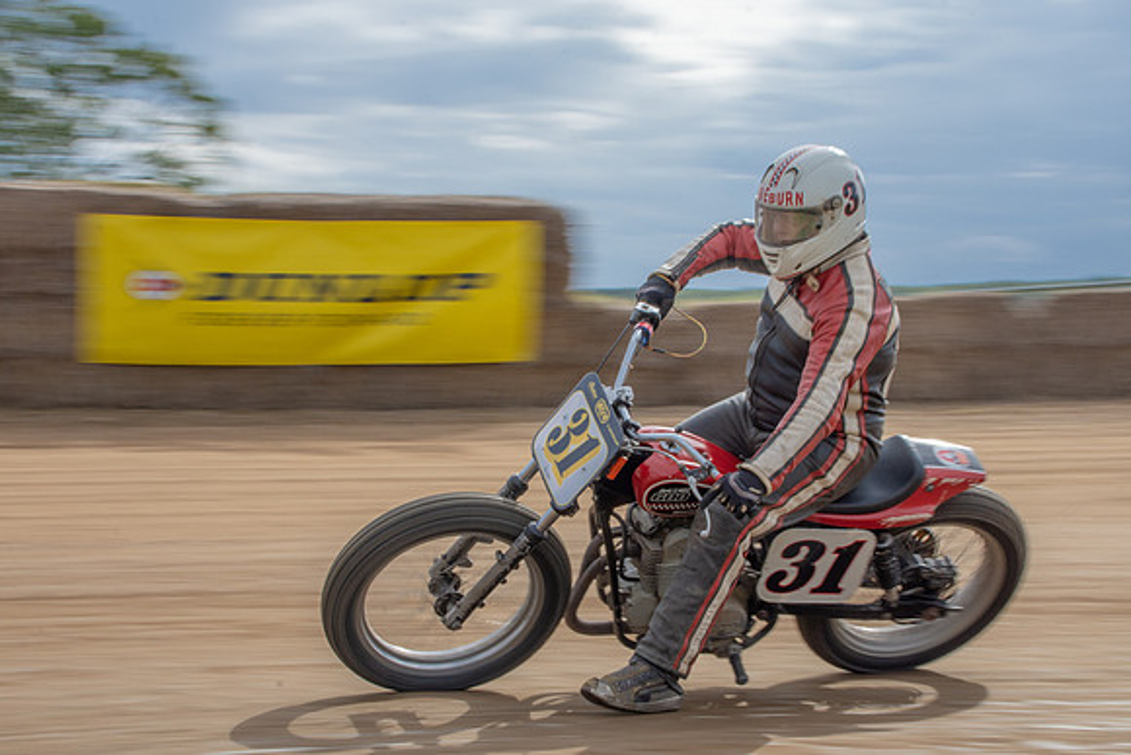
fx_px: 2960
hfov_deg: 21.6
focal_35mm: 94
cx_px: 566
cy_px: 378
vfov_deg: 14.5
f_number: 22
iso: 250
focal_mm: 56
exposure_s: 1/125
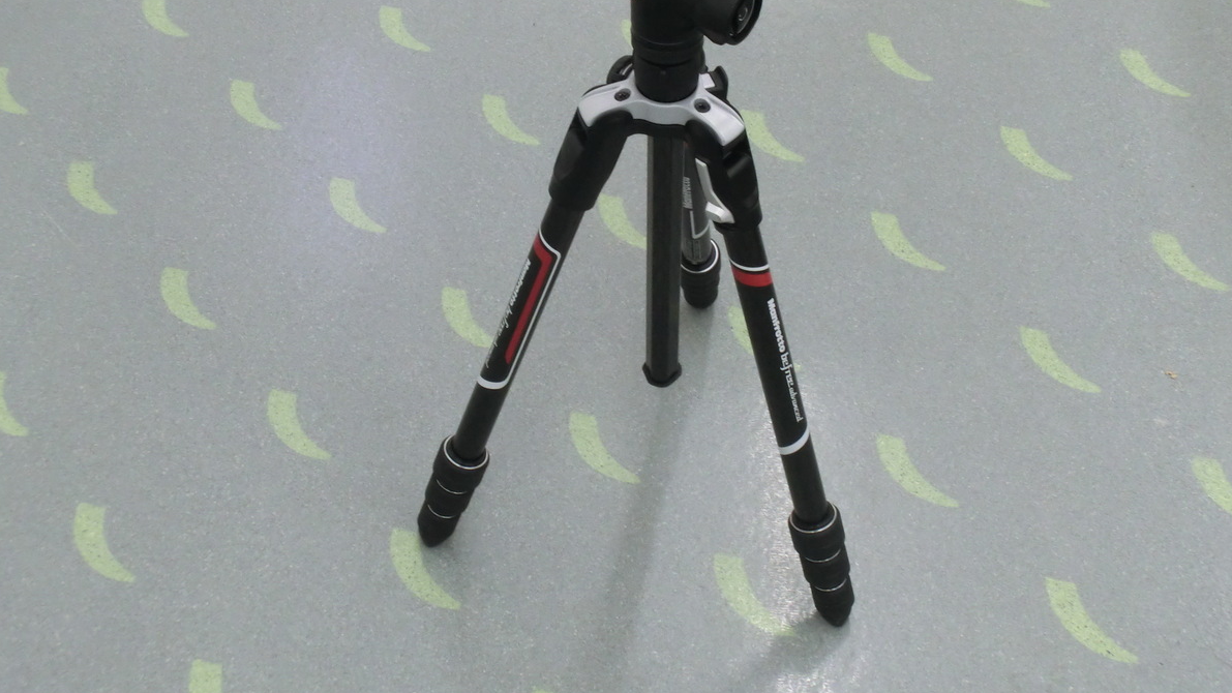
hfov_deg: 37.2
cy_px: 236
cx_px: 620
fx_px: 1829
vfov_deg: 21.4
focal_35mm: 56
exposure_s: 1/25
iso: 800
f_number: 11.1
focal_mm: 9.09
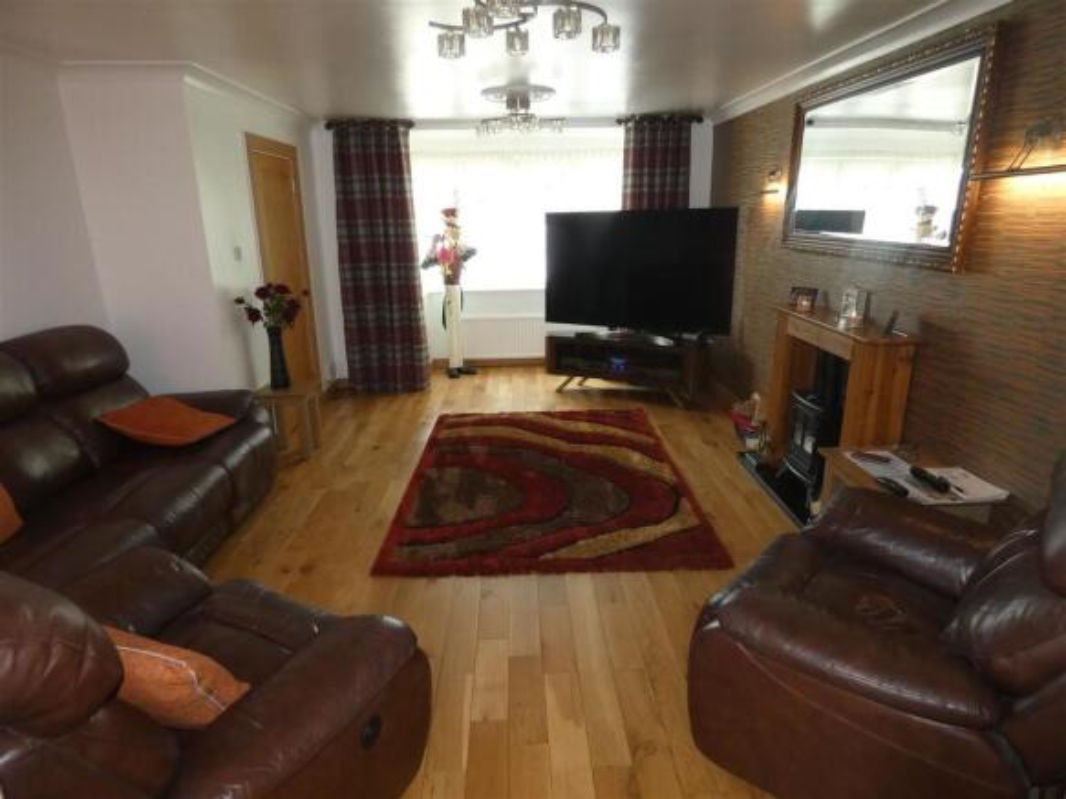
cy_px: 400
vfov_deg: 66.0
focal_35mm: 20
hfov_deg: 81.8
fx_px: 616
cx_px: 533
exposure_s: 1/60
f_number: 2.8
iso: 320
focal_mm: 3.6
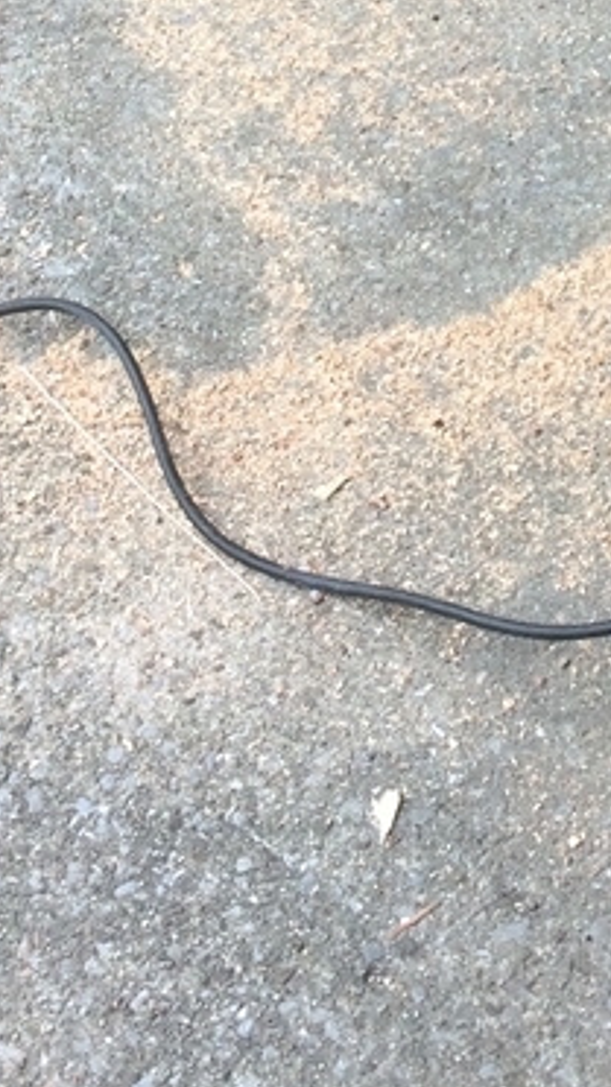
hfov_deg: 11.7
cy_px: -190
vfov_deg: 19.8
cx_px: 640
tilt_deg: -45.4
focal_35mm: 102
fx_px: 2941
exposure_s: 1/195
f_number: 2.2
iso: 32
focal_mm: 4.15
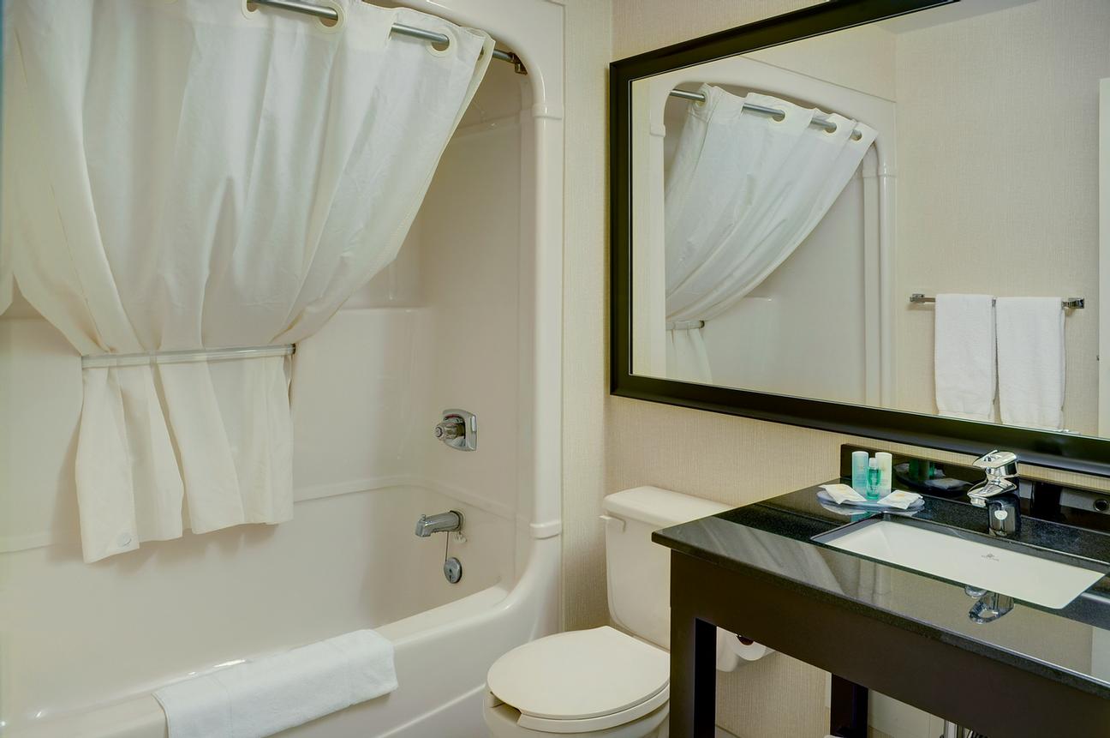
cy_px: 369
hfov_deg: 73.8
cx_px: 555
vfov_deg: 53.0
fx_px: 739
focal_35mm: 24
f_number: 8
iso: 200
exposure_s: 1/3
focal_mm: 16
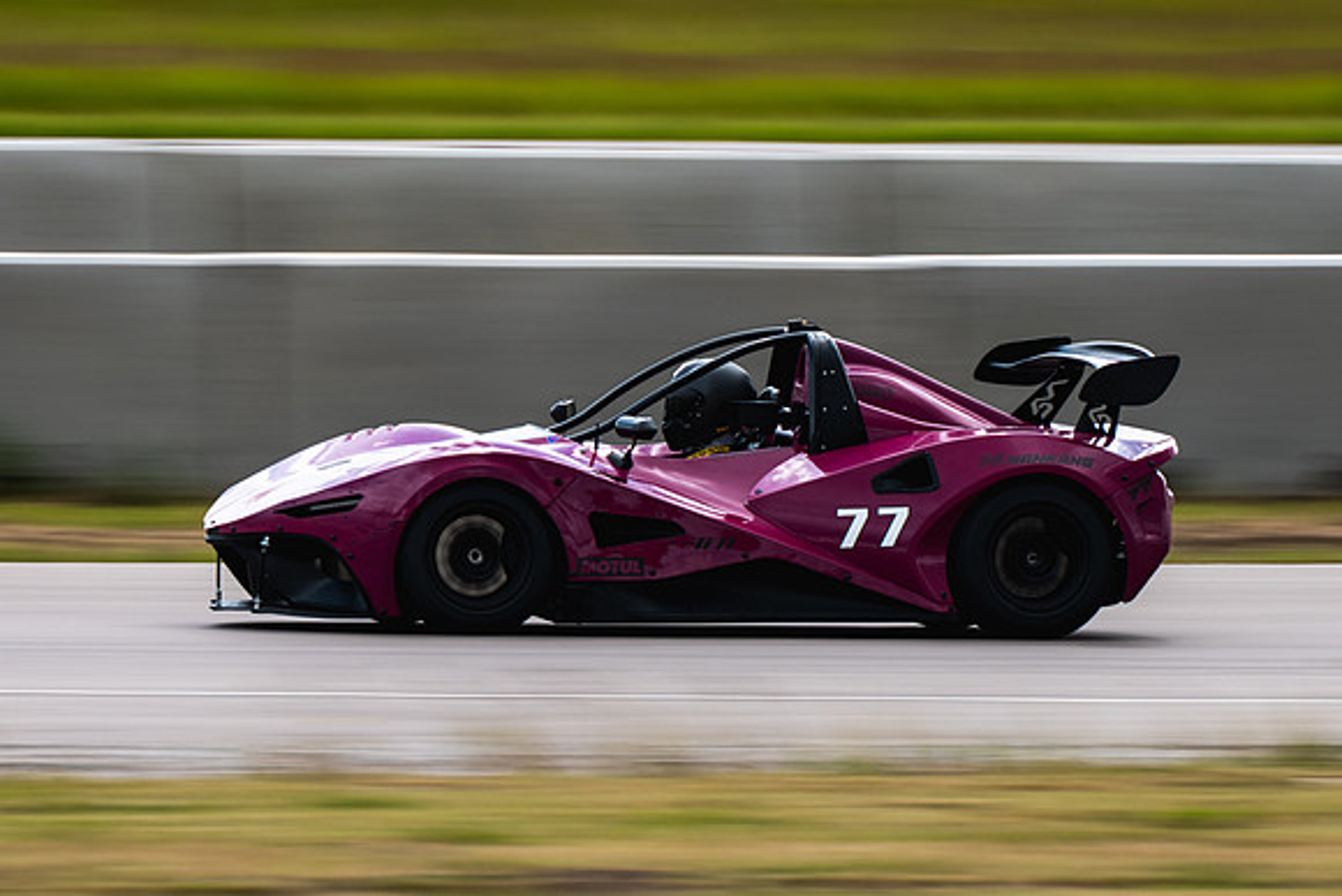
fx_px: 25883
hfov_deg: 3.0
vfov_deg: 2.0
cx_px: 731
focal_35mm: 694
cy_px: 546
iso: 100
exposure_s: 1/125
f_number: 9
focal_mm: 400
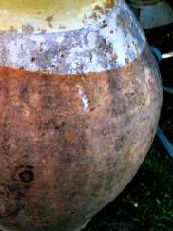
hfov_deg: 17.0
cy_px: 78
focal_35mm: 85
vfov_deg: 22.9
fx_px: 567
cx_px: -1
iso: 80
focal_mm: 3.85
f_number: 2.8
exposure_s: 1/60
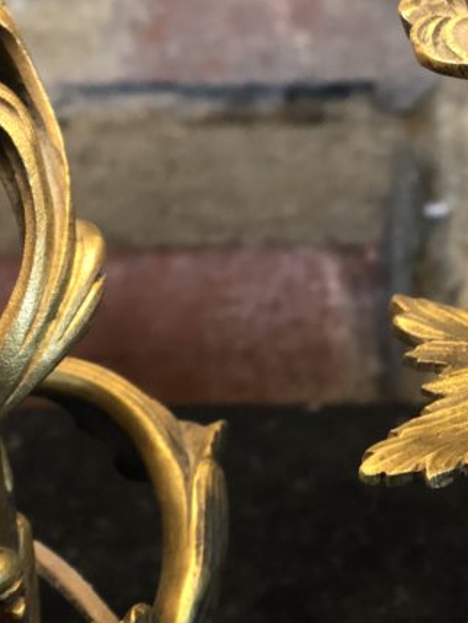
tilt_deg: -18.1
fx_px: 2234
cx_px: 549
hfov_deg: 11.7
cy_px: 138
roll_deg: +0.8
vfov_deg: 15.8
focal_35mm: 124
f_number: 2.4
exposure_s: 1/50
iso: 80
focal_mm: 6
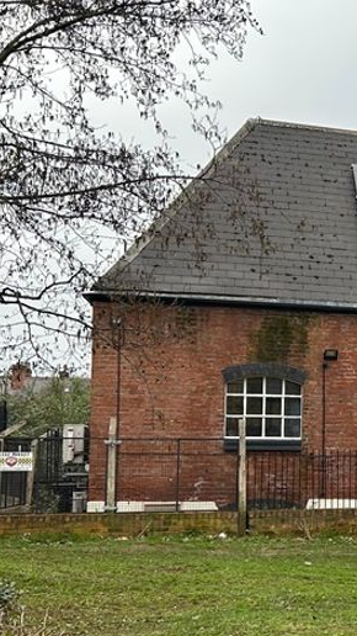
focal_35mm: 61
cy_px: 395
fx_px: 1027
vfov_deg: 34.2
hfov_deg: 17.1
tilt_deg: +2.6
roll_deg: +0.0
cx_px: 590
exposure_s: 1/873
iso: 50
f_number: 1.5
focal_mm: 5.7
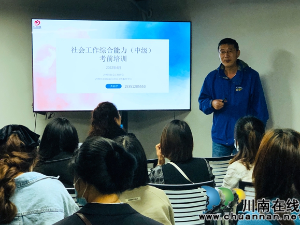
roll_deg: -0.7
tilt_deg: -5.8
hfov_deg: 30.7
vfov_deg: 23.3
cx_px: 148
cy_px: 112
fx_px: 546
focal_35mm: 63
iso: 40
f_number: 2.8
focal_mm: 6.6
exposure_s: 1/33
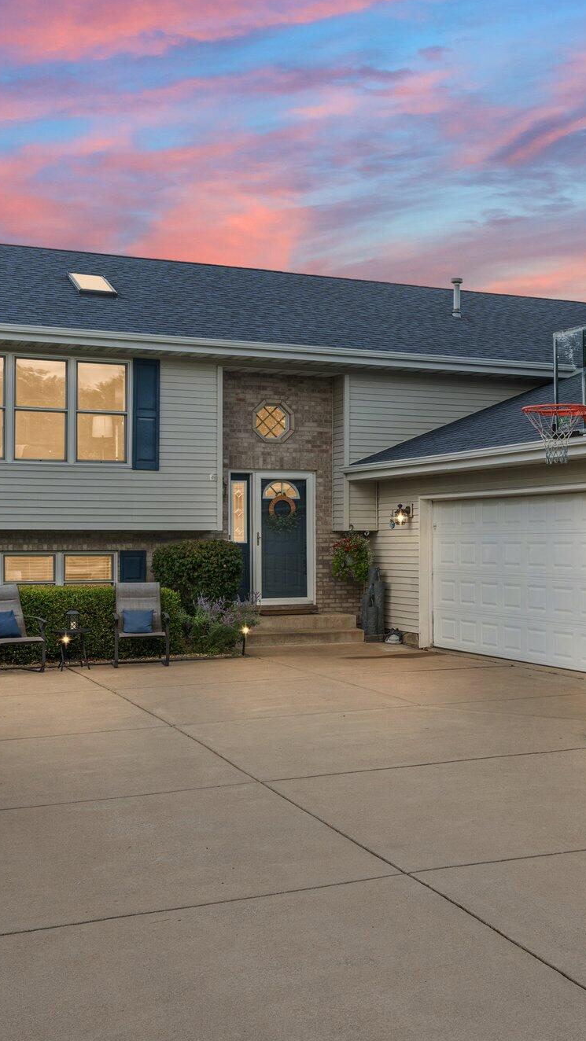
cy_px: 522
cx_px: 496
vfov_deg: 43.7
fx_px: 1298
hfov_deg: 24.9
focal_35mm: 47
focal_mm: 29
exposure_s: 1/60
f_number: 9
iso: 400
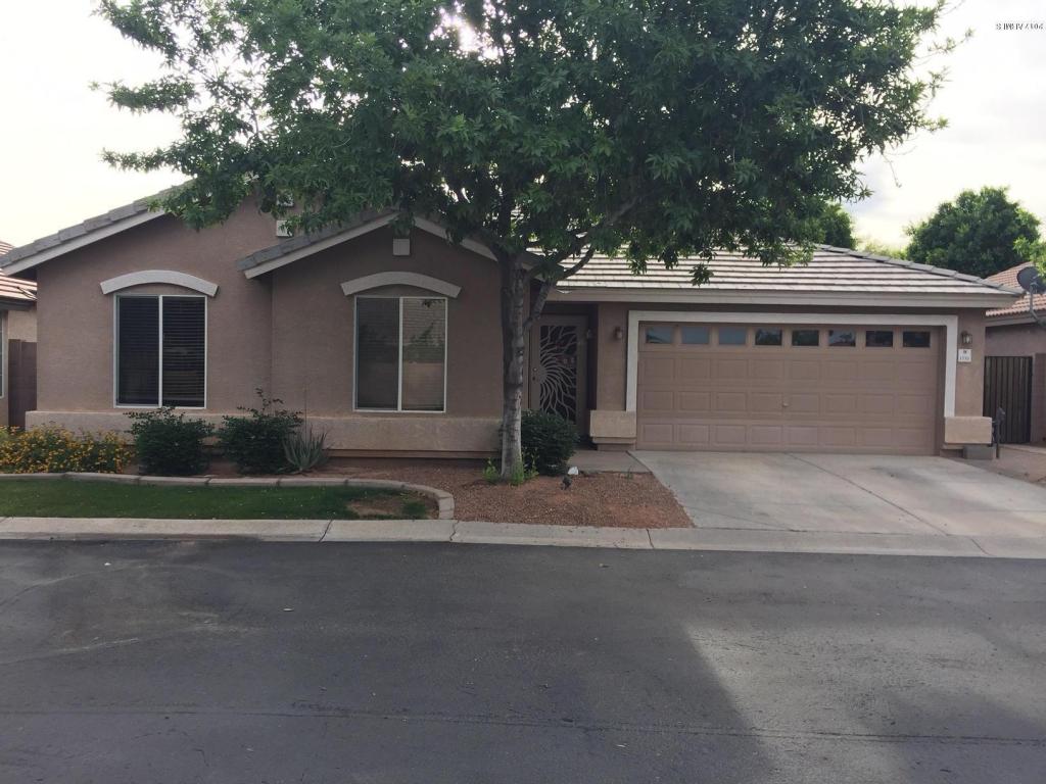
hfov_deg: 61.7
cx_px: 523
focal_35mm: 29
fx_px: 876
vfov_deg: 48.2
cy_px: 392
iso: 32
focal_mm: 4.15
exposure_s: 1/527
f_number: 2.2
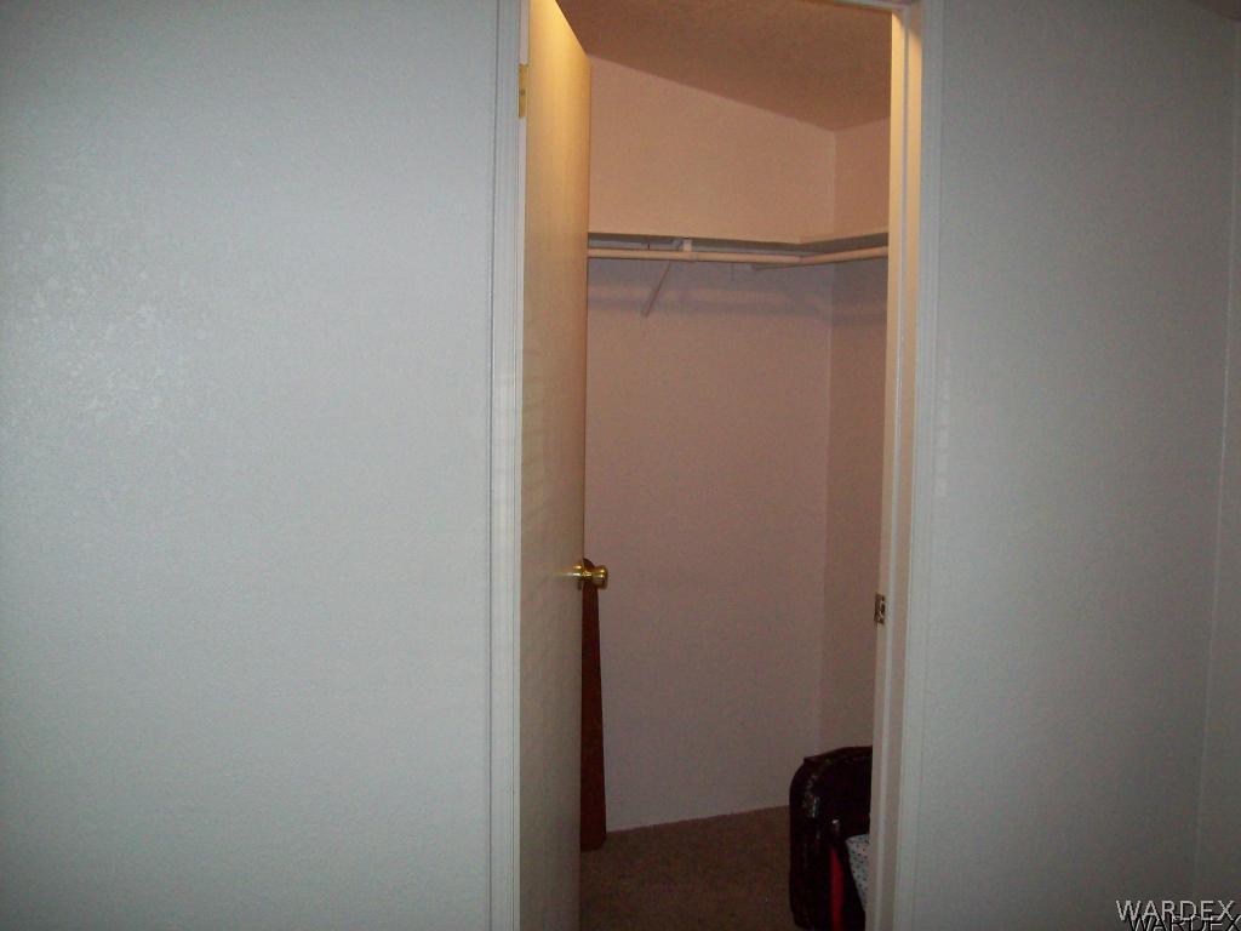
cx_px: 620
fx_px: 1291
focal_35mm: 36
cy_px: 466
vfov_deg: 39.7
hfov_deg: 51.4
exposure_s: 1/64
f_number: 2.7
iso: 200
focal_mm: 6
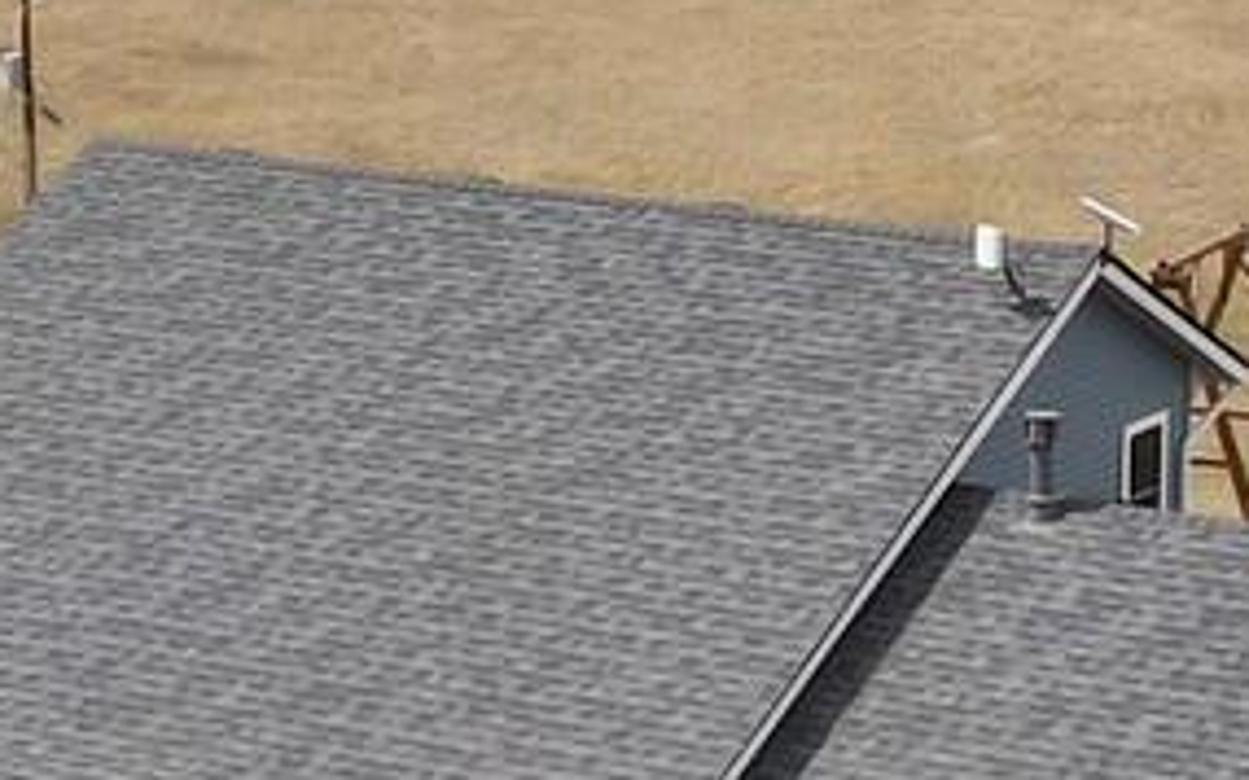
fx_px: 4867
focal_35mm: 143
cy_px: 329
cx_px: 817
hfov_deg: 14.6
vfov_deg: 9.2
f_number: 2.8
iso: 100
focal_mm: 4.5
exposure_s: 1/500
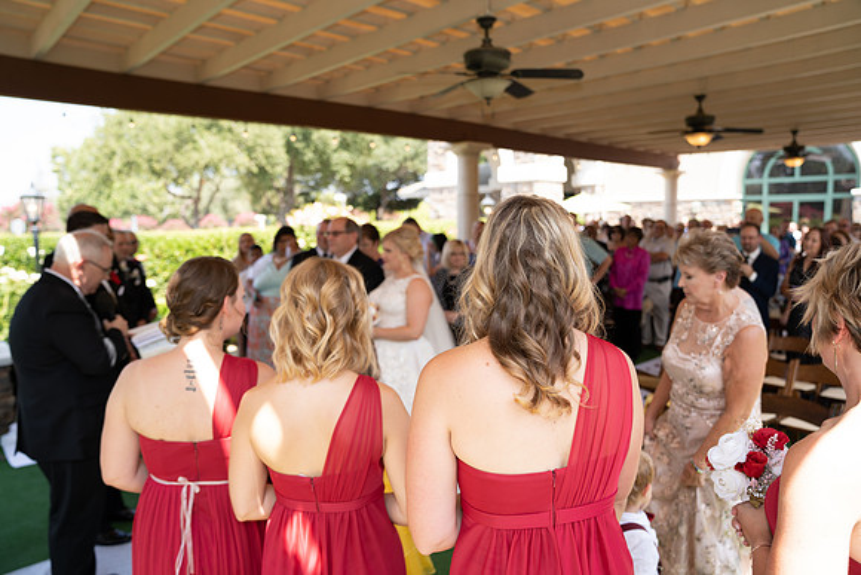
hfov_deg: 73.7
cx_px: 430
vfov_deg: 53.2
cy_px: 288
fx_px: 574
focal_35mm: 24
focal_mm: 24
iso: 100
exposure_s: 1/250
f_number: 2.8
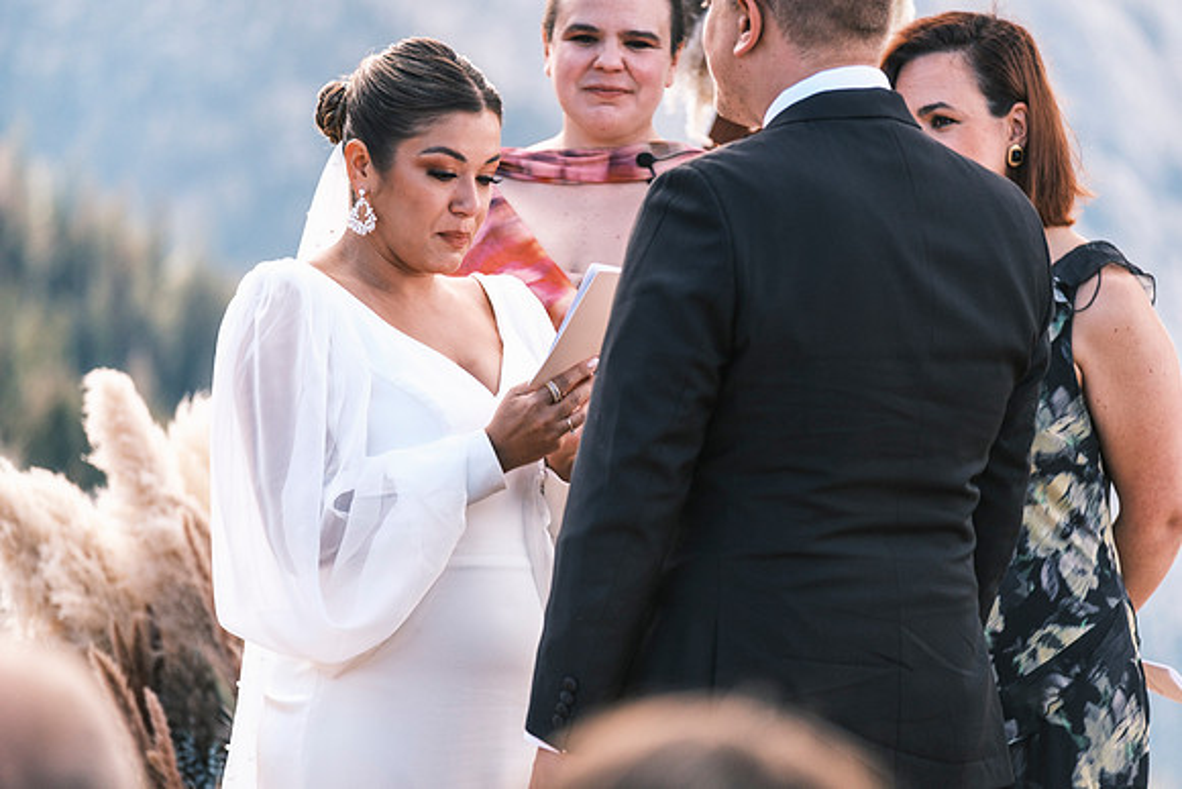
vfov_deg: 6.8
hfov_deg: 10.2
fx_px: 6634
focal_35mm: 202
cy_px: 394
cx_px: 591
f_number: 2.8
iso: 400
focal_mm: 134.4
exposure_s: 1/950
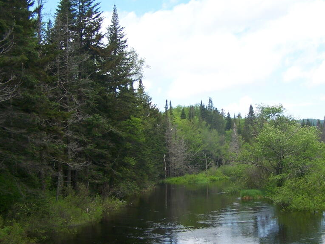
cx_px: 218
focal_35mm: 51
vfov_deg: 28.5
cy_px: 131
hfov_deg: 37.1
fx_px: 479
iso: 80
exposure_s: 1/640
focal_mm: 6.3
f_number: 2.8
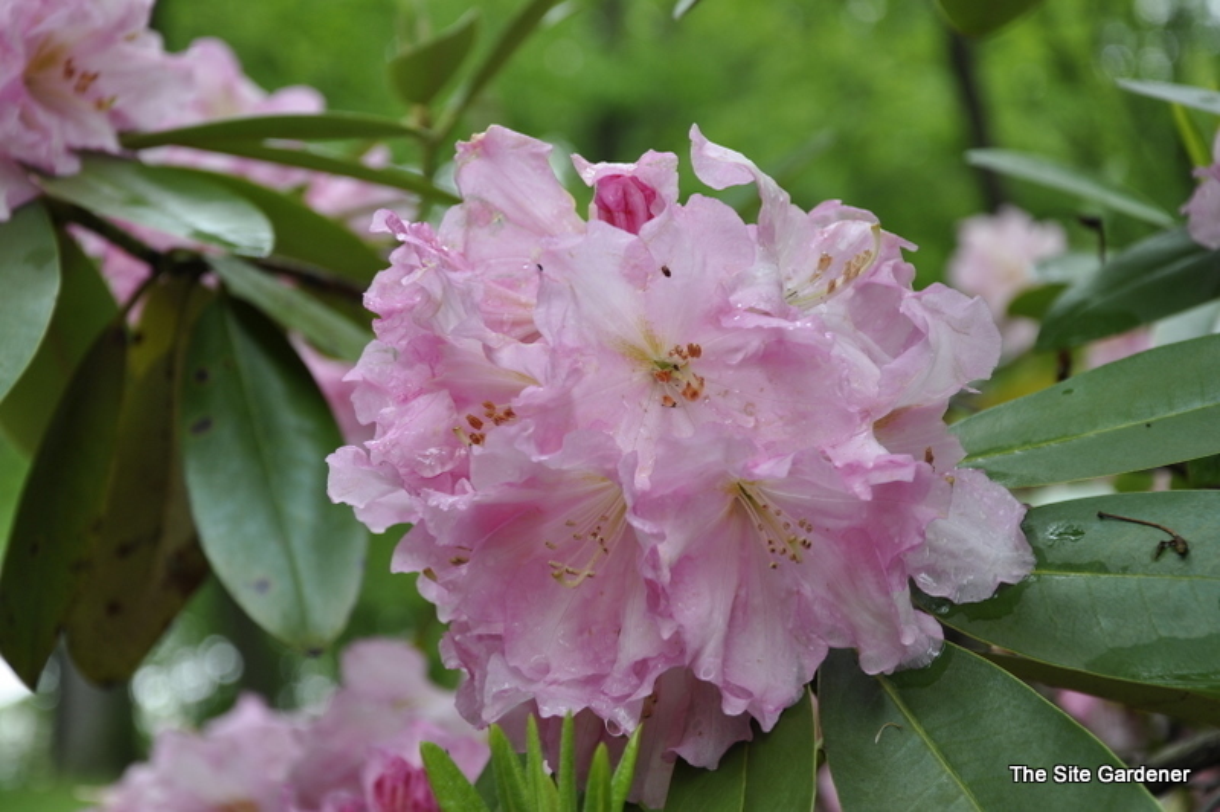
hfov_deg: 21.9
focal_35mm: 93
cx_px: 610
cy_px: 406
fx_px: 3149
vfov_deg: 14.7
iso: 220
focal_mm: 62
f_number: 5.6
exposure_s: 1/125
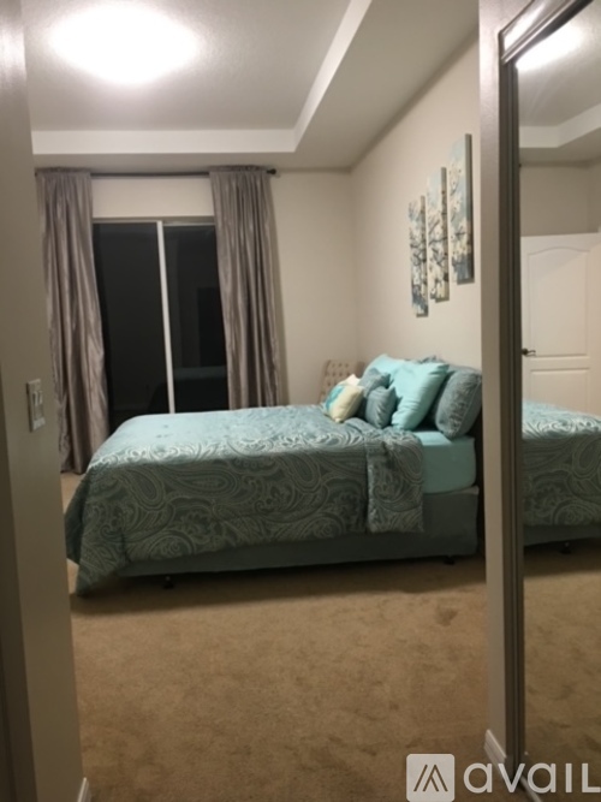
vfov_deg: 61.7
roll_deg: +2.3
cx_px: 300
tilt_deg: -5.2
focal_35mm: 29
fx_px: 672
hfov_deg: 48.2
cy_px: 401
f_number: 2.2
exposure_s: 1/10
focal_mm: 4.15
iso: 100
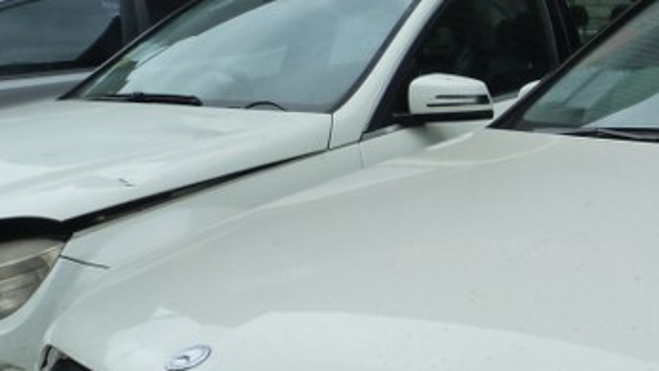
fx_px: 1101
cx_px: 710
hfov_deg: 30.2
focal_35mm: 63
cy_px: 419
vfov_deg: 18.4
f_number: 5.6
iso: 125
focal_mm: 4.5
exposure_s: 1/200
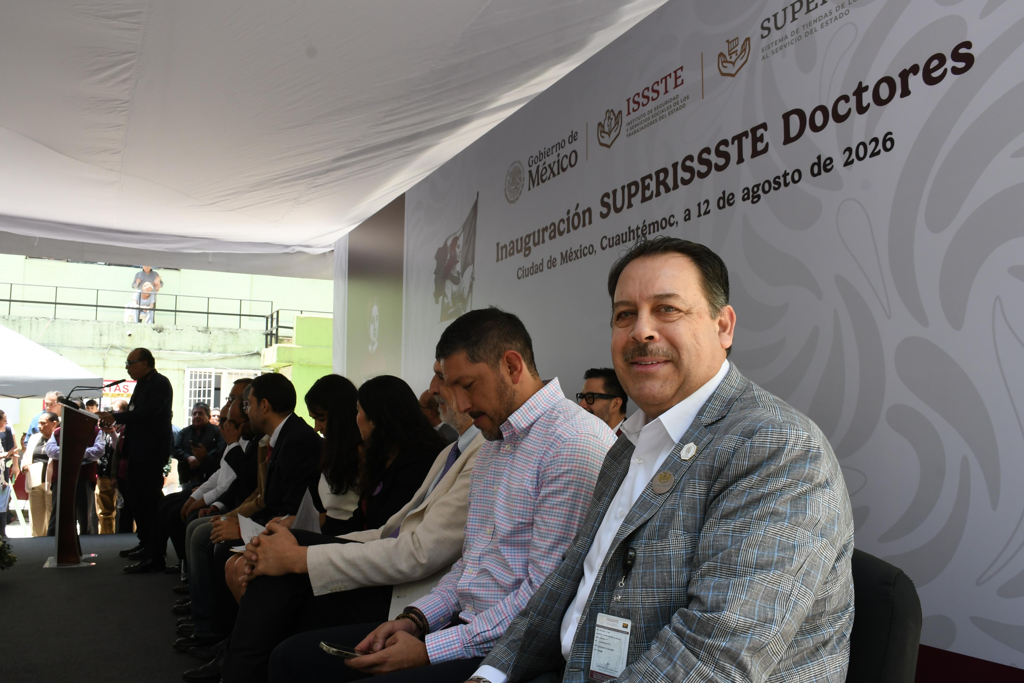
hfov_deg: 61.9
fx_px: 853
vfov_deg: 43.6
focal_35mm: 30
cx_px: 512
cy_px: 342
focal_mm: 20
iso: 500
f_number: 9
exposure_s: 1/100
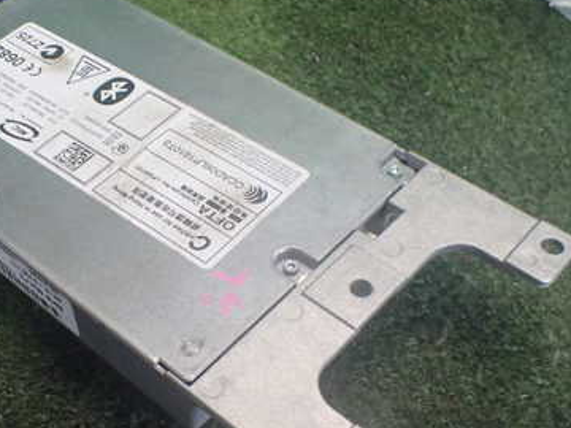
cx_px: 162
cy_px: 269
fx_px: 825
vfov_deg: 29.0
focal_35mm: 50
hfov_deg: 37.5
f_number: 2.3
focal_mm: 5.4
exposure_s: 1/125
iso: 800
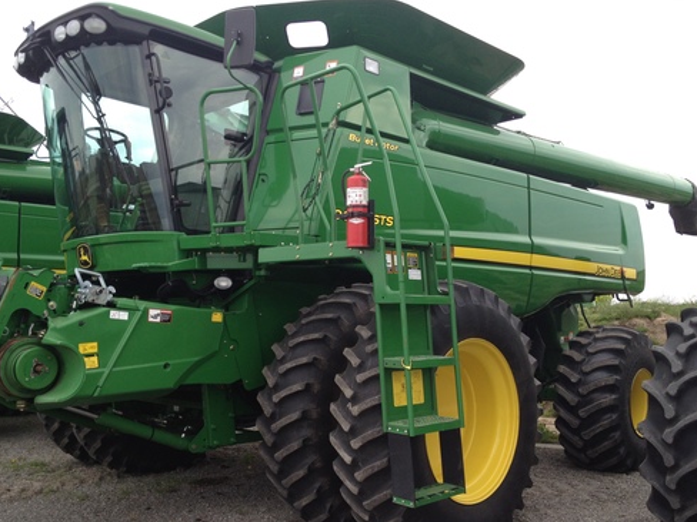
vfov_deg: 36.8
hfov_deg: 47.8
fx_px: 785
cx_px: 330
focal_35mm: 39
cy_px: 280
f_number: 2.4
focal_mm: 4.28
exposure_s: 1/516
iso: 64
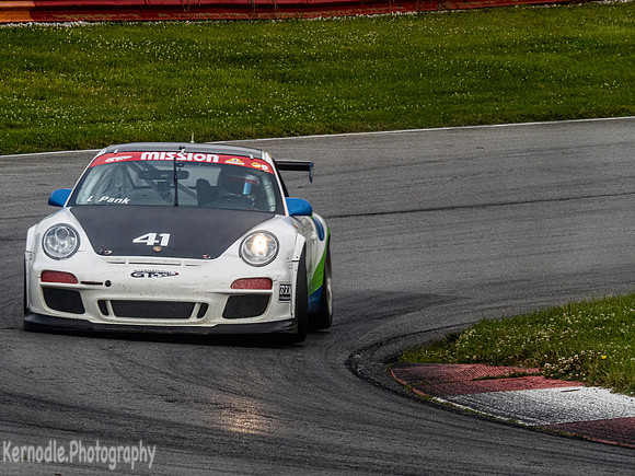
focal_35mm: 421
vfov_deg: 3.5
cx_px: 318
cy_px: 238
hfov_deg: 4.7
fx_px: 7723
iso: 400
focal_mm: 210
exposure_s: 1/320
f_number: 14
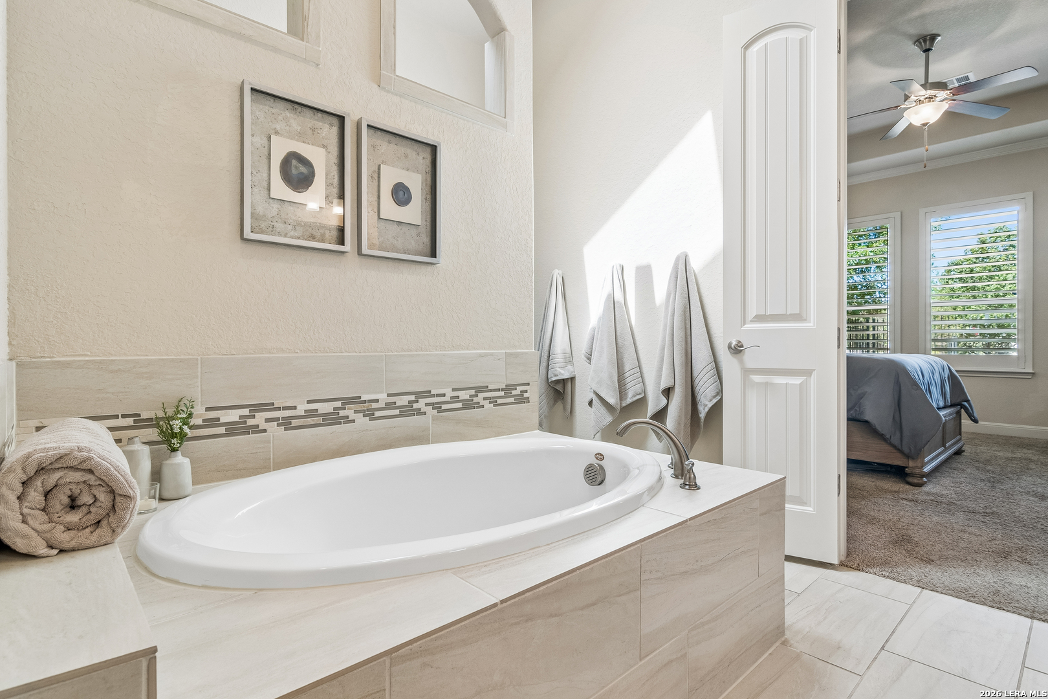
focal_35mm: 18
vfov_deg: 67.4
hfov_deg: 90.0
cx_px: 524
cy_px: 350
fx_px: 524
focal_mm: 12
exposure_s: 1/60
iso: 320
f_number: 8
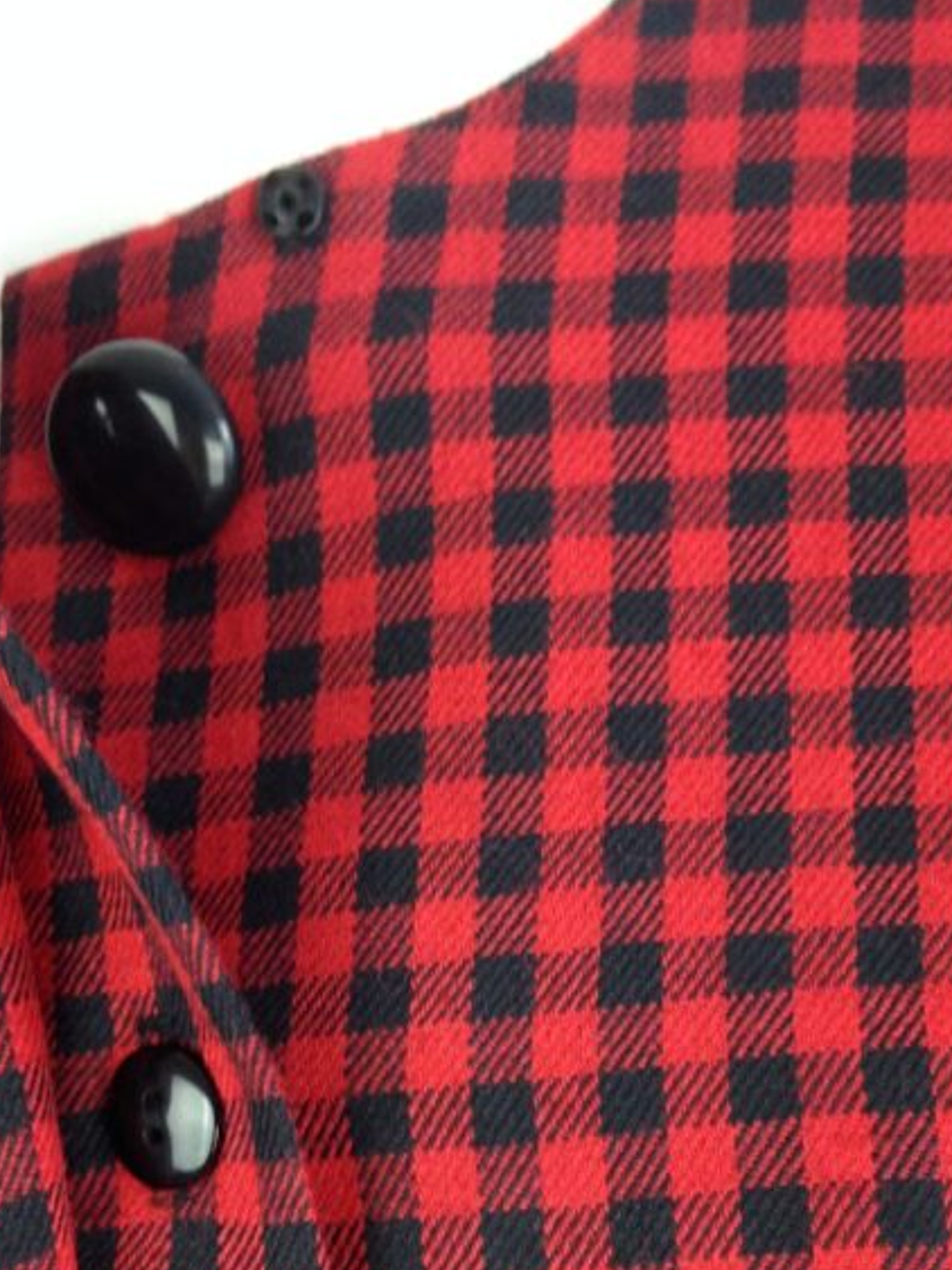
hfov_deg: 24.4
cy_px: 974
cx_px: 368
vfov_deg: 31.5
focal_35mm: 60
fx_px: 2201
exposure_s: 1/20
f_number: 2.4
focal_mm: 4.12
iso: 100
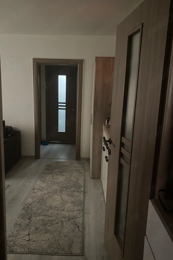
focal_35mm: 28
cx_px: 78
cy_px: 132
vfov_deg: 65.5
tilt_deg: -9.9
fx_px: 202
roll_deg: -1.2
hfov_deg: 46.4
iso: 1000
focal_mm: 4.25
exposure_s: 1/25
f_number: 1.8
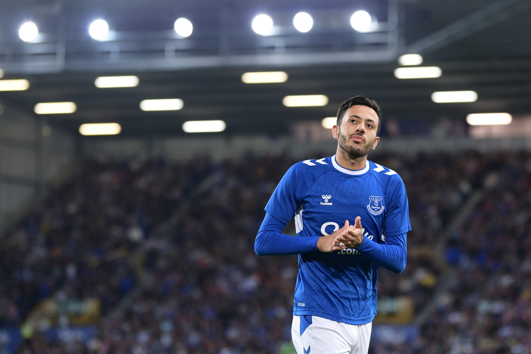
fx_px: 2065
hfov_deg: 14.7
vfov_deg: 9.8
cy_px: 177
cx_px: 266
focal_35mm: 140
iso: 2000
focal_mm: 140
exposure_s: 1/1250
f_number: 2.8
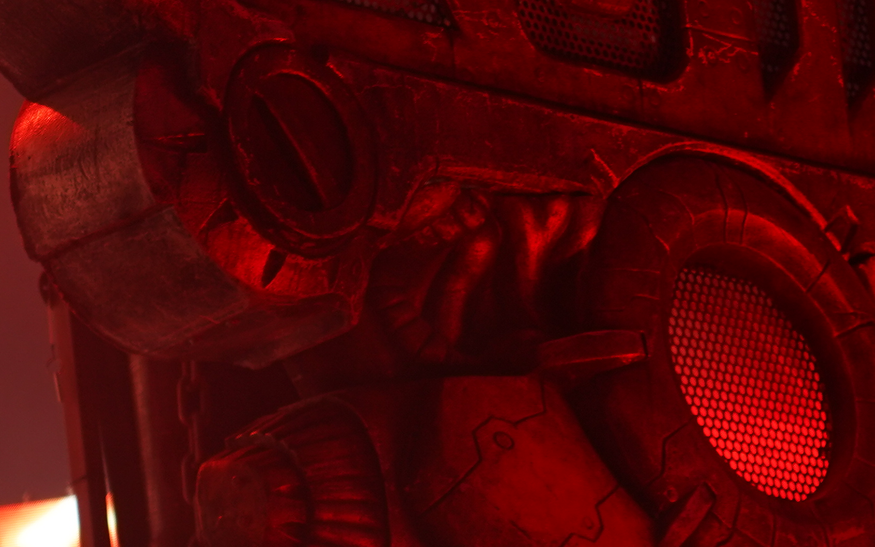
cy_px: -322
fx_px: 5509
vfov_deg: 5.6
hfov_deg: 9.0
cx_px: 801
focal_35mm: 231
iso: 320
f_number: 4
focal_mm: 64
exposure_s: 1/80
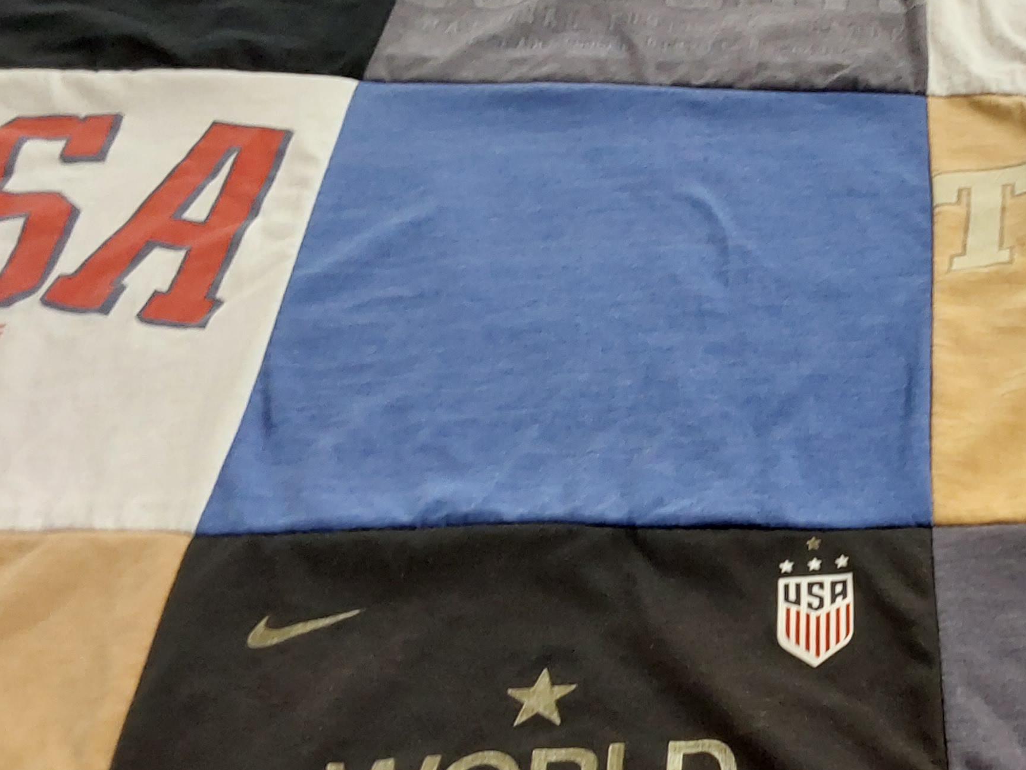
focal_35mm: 53
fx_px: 1571
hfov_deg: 34.5
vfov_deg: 27.5
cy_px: 459
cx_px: 885
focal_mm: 2.91
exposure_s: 1/50
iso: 125
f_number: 1.9
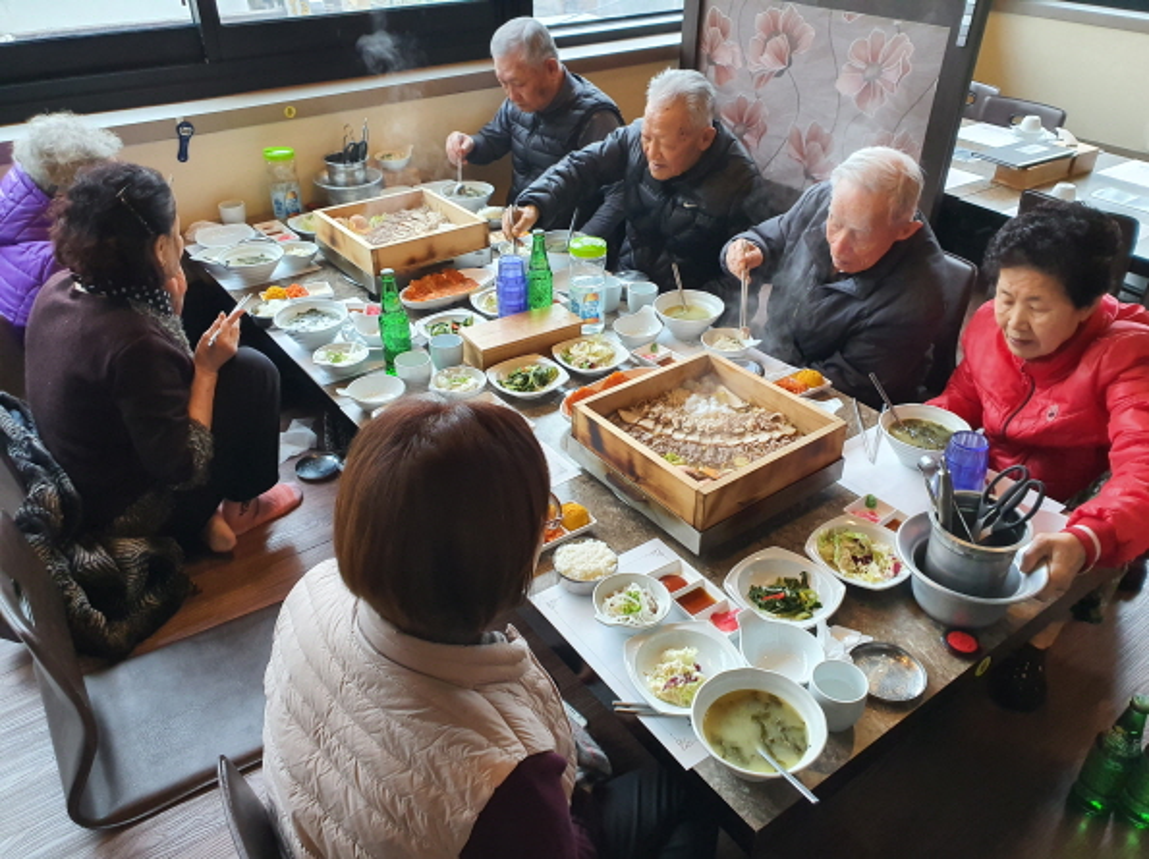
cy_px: 430
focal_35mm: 26
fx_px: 862
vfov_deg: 53.0
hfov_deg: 67.4
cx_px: 574
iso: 200
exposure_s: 1/120
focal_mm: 4.3
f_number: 2.4
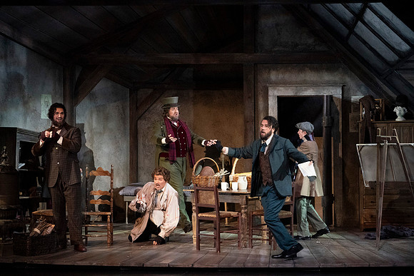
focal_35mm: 135
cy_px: 138
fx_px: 1553
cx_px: 207
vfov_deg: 10.2
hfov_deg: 15.2
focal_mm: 135
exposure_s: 1/320
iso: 16000
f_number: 10
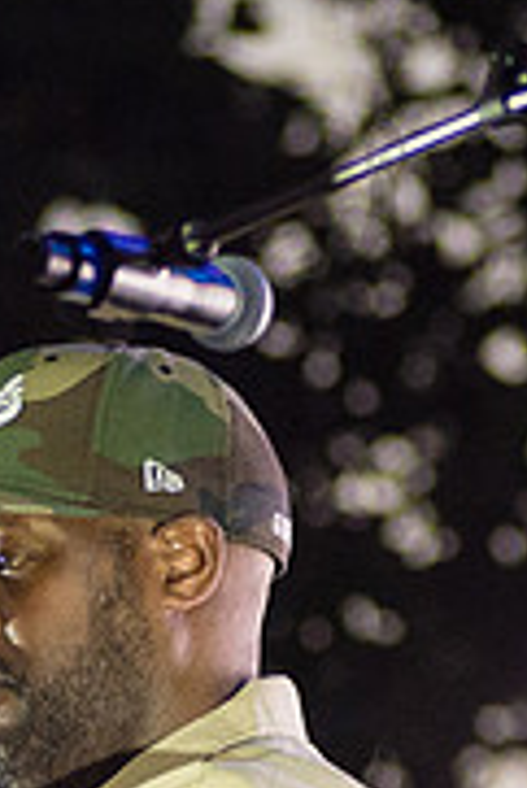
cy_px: 1000
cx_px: 117
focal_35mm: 584
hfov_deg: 2.4
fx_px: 12798
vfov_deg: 3.5
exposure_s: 1/500
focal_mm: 105
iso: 3200
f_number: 3.5
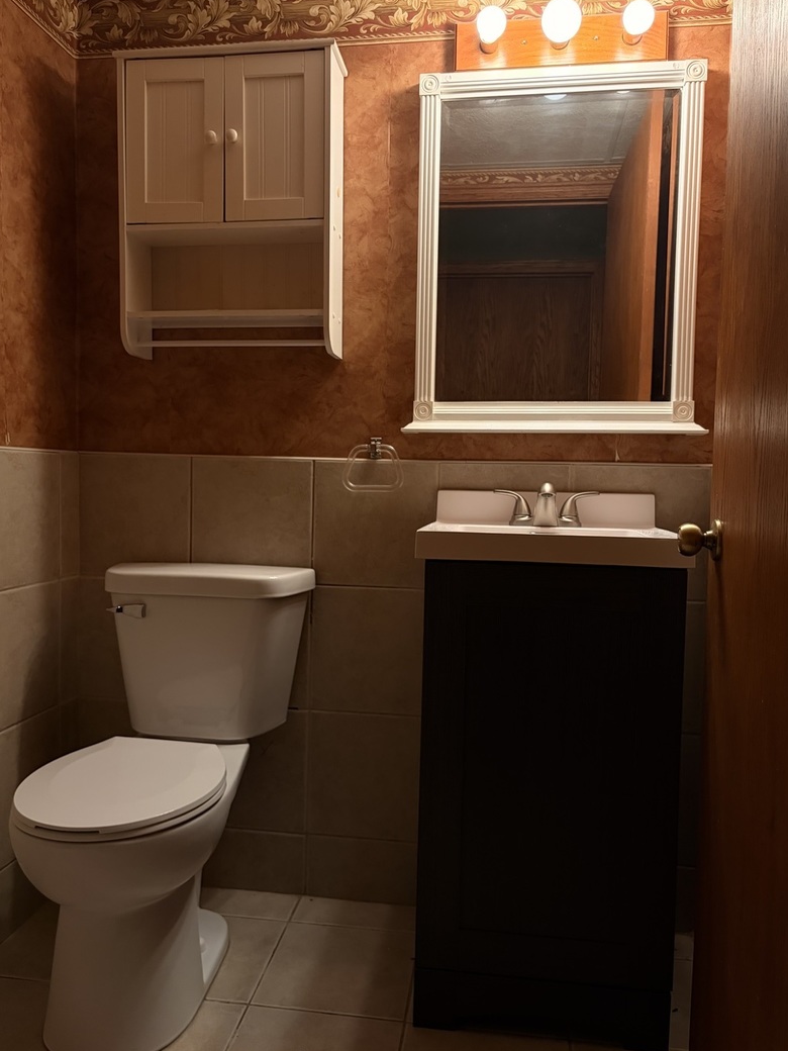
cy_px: 515
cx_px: 393
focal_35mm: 27
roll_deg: -1.4
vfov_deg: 65.3
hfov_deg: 51.4
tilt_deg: -2.2
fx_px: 820
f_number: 1.6
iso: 400
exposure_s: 1/60
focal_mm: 5.96
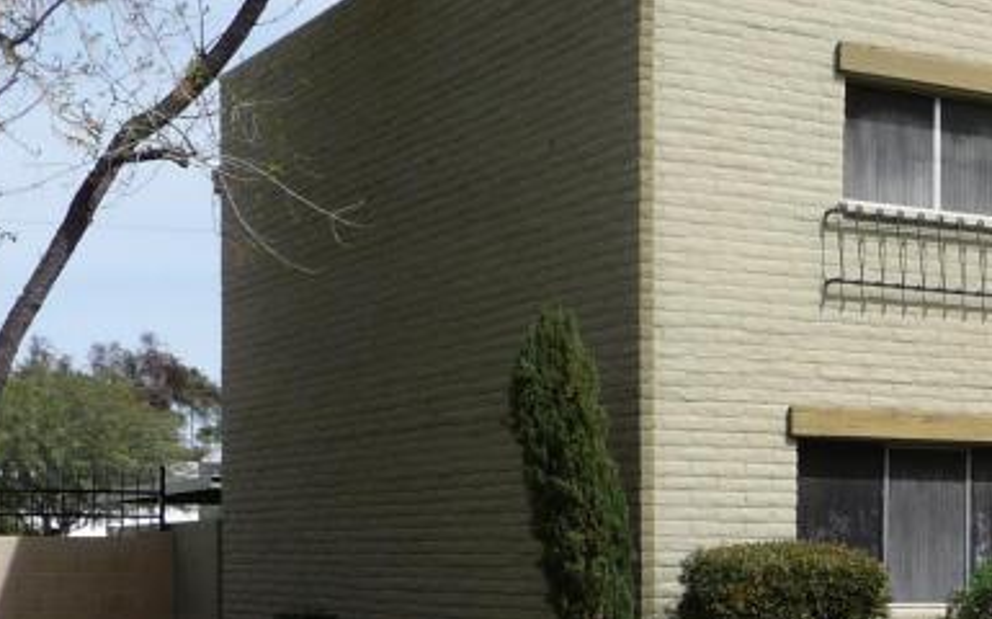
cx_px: 1118
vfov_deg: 16.2
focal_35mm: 79
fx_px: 2134
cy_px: 573
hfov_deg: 24.3
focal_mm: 4.7
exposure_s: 1/1300
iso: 100
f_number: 3.3
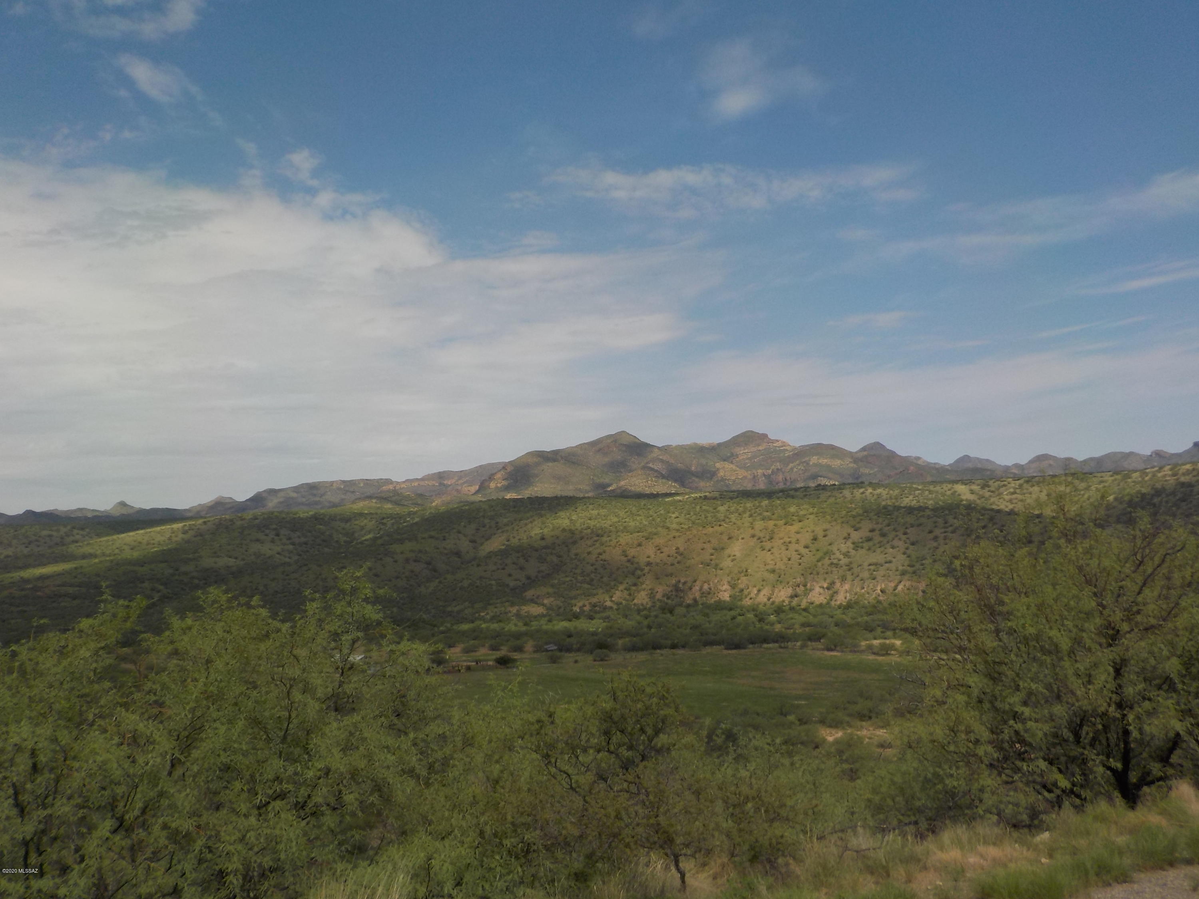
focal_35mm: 30
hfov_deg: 60.0
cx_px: 600
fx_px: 1039
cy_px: 450
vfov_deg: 46.8
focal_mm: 4.1
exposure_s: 1/500
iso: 125
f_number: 6.6
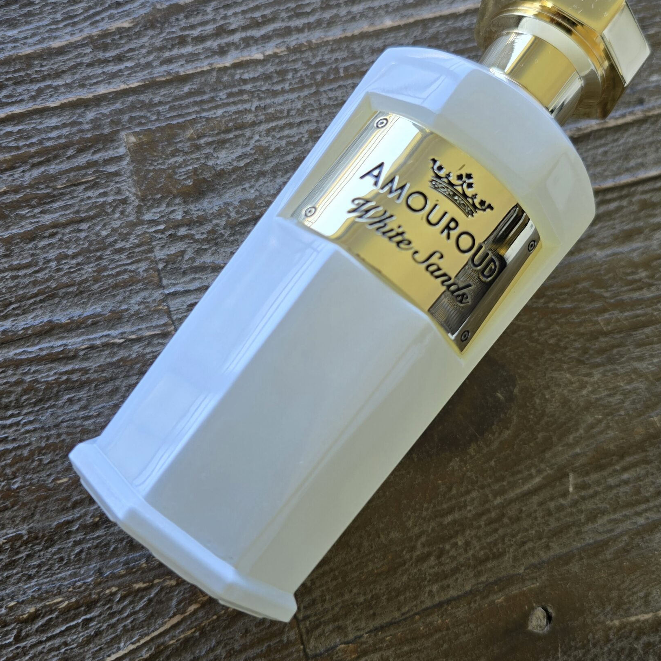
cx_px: 372
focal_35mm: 32
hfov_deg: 51.0
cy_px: 278
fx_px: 691
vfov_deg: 50.9
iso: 40
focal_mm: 6.3
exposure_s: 1/182
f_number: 1.7
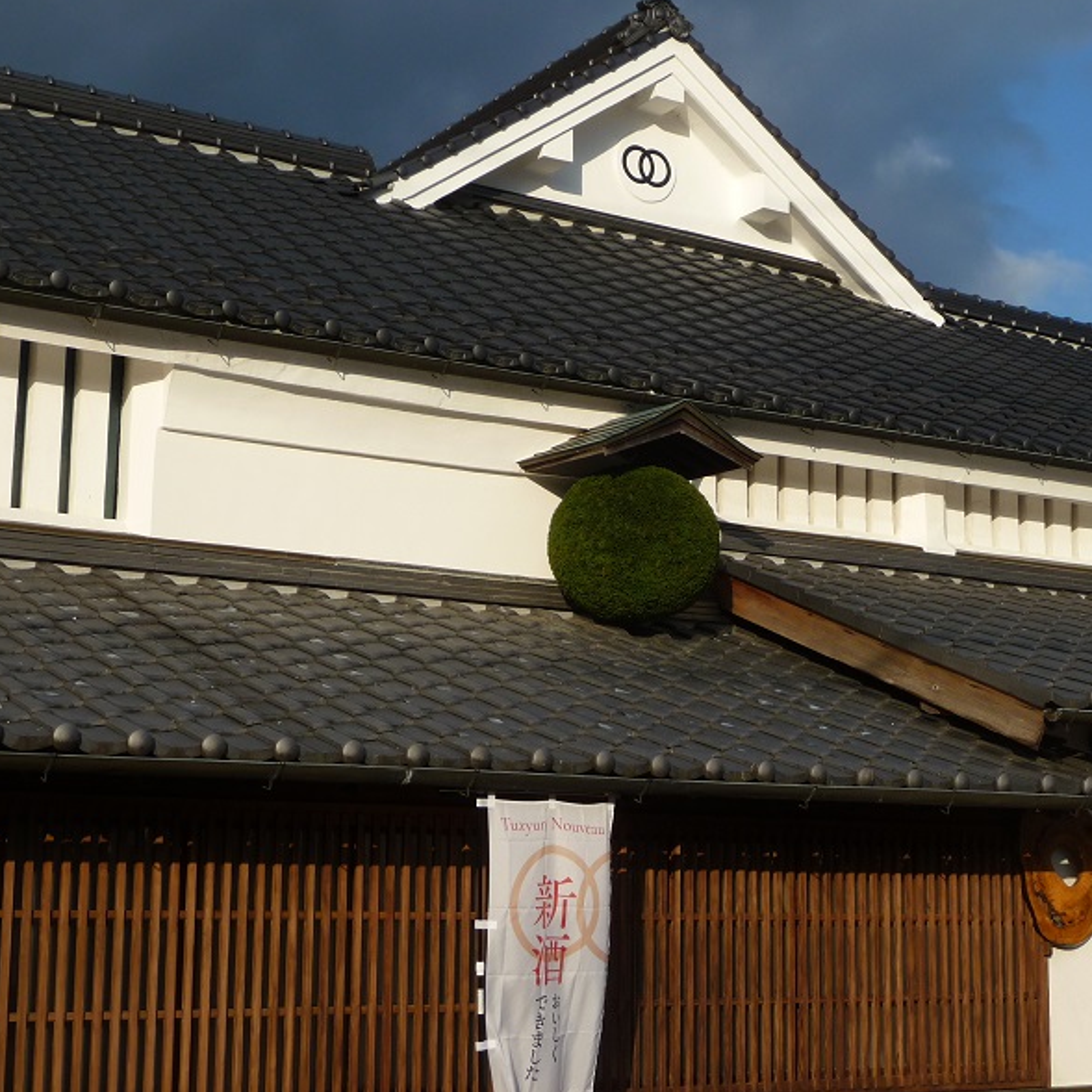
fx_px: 2141
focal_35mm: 60
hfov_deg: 28.6
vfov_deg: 28.6
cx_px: 632
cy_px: 540
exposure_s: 1/800
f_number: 4.2
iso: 100
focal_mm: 8.5
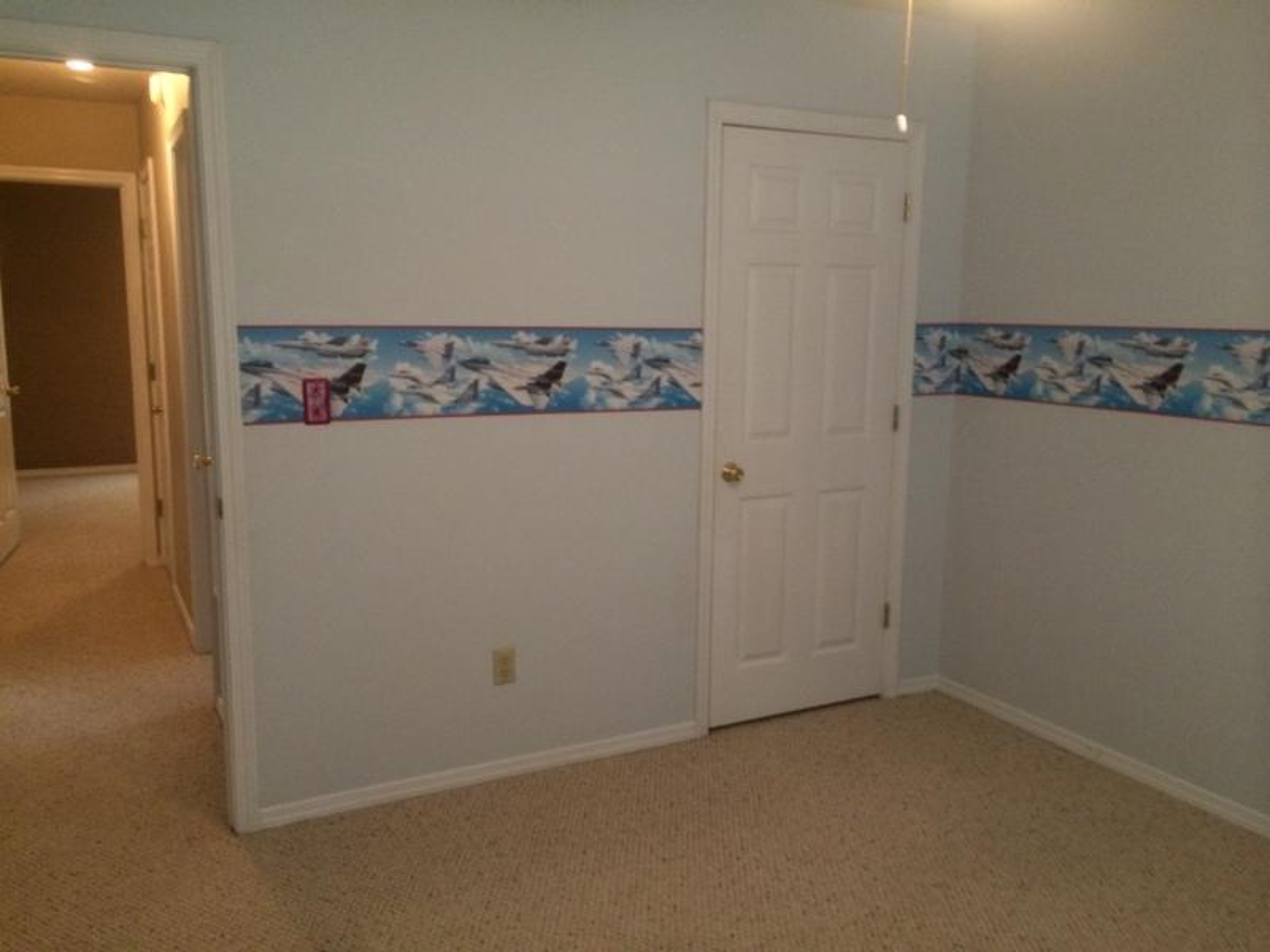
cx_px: 635
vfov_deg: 46.8
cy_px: 476
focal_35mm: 30
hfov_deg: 60.0
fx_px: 1101
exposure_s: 1/20
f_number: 2.2
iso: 320
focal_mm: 4.12
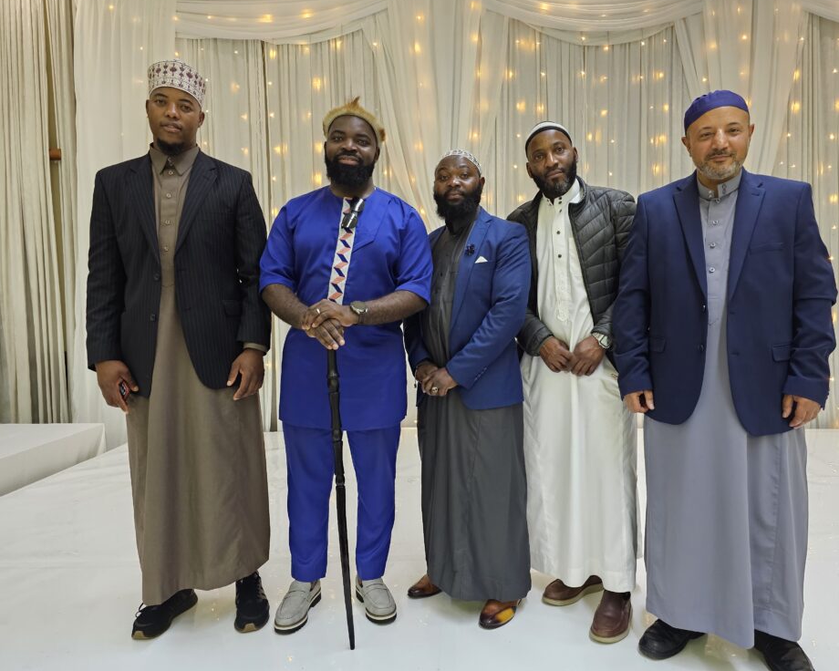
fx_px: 621
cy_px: 336
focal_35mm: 25
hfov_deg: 68.0
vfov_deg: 56.8
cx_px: 452
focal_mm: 6.3
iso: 640
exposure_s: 1/100
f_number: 1.7
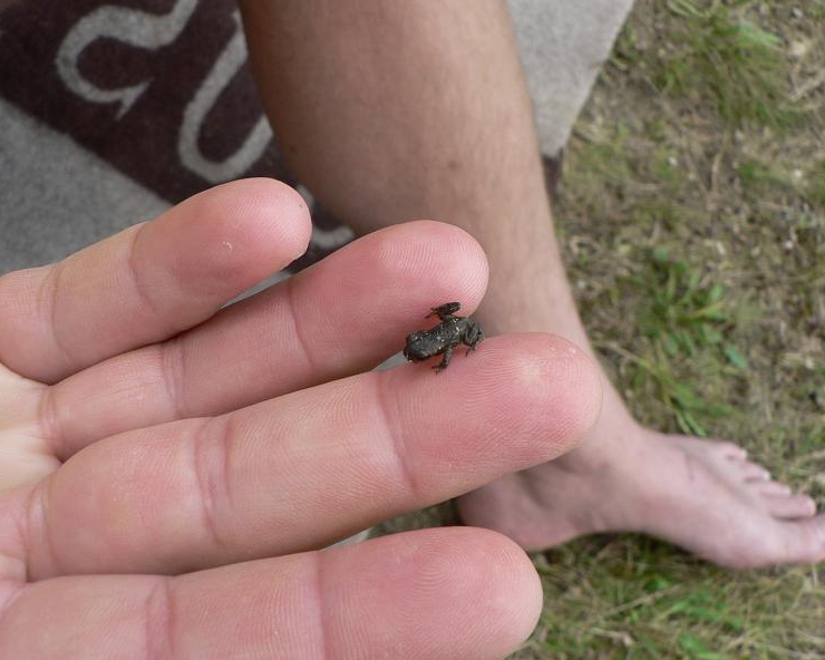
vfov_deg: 39.2
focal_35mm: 38
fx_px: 928
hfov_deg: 47.9
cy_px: 327
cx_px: 414
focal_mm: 6
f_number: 4
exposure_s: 1/125
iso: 80
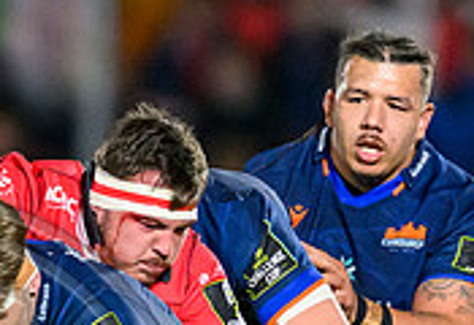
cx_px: 82
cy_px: 728
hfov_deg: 1.0
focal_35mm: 2030
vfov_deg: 0.7
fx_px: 26964
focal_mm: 400
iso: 10000
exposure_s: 1/2000
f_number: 2.8
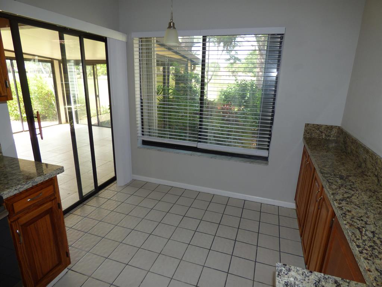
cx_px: 191
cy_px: 144
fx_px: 221
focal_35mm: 20
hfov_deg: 81.7
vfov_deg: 66.0
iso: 100
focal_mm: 3.58
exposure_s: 1/80
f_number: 2.8
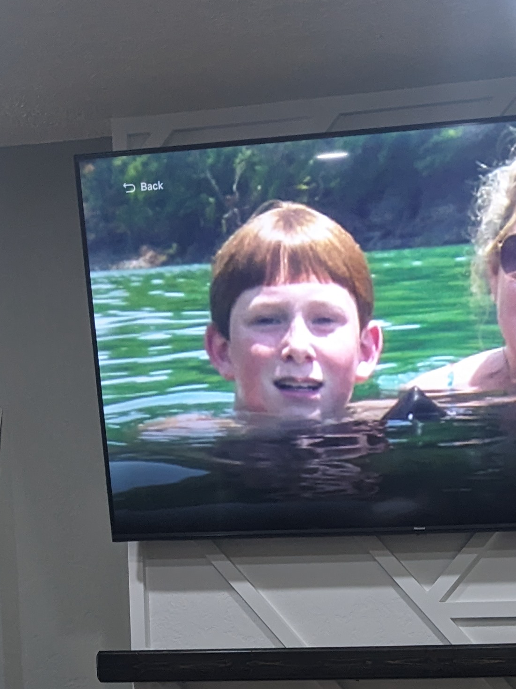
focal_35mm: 74
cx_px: 491
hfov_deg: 19.4
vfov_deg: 23.9
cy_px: 835
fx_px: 1471
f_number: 1.73
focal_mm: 4.38
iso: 246
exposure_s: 1/120
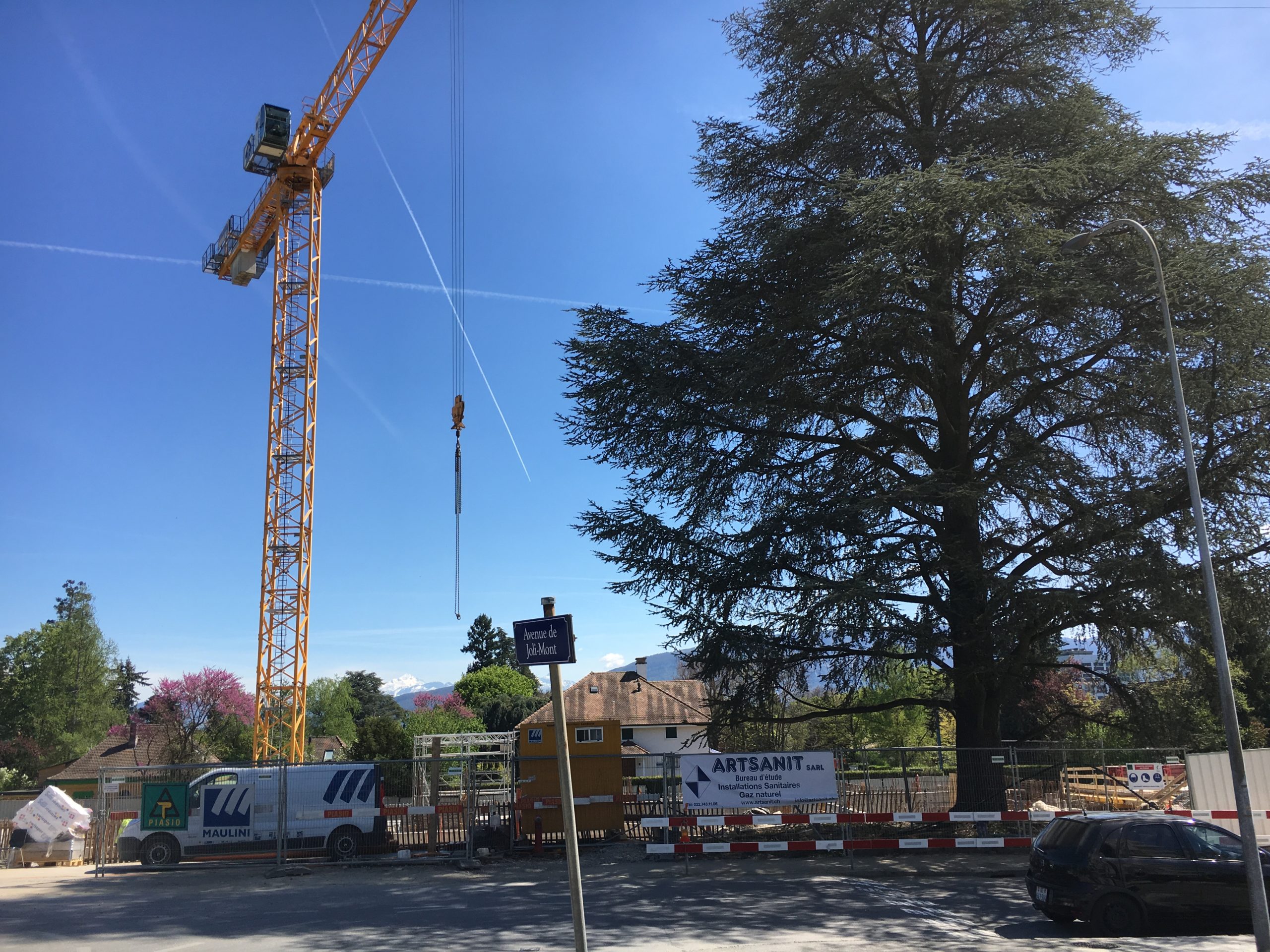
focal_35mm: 29
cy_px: 476
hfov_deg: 61.7
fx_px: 1064
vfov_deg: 48.2
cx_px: 635
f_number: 2.2
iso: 25
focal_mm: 4.15
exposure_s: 1/1282
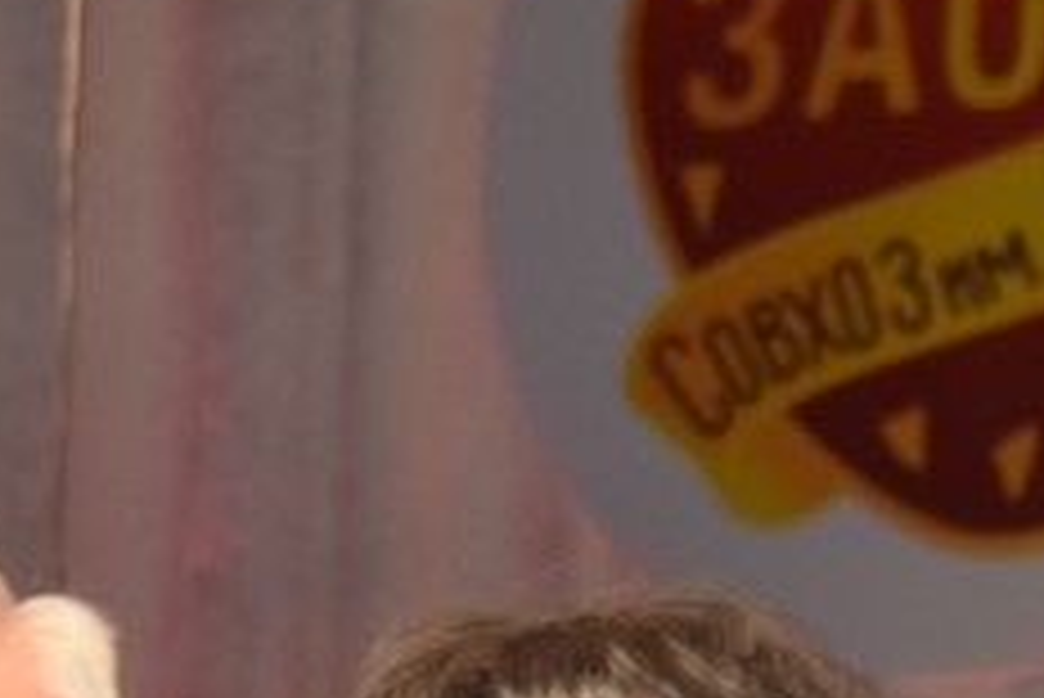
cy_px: 1590
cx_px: 612
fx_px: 11230
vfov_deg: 3.5
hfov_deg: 5.3
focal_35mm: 387
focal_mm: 52
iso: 800
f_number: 5.6
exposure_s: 1/80
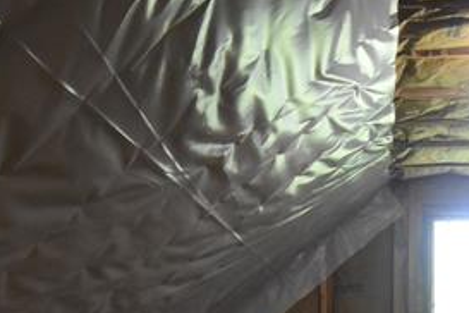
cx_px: 313
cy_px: 473
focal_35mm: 62
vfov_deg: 19.2
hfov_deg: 32.2
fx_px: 806
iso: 2200
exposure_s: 1/125
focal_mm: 11
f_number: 4.5
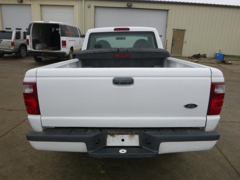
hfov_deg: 69.4
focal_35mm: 25
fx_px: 173
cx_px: 120
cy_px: 90
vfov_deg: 54.9
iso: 100
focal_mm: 4.5
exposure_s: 1/160
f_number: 3.9
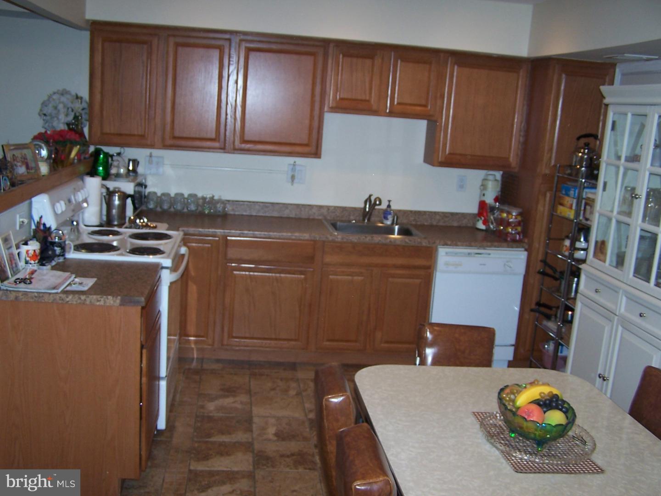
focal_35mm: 38
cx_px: 330
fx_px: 726
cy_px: 248
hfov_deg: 49.0
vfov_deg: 37.7
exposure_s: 1/60
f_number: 2.8
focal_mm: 6.3
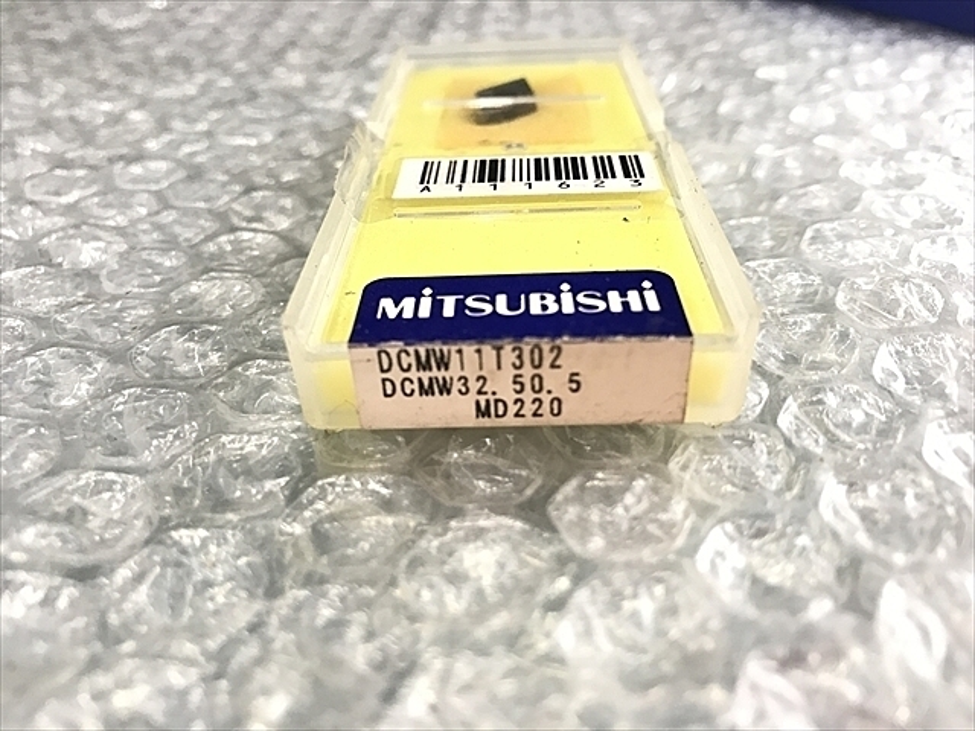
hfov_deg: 63.4
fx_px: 789
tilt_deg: -34.6
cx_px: 488
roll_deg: +2.2
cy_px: 366
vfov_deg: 49.7
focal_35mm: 28
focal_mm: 3.99
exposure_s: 1/33
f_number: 1.8
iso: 40
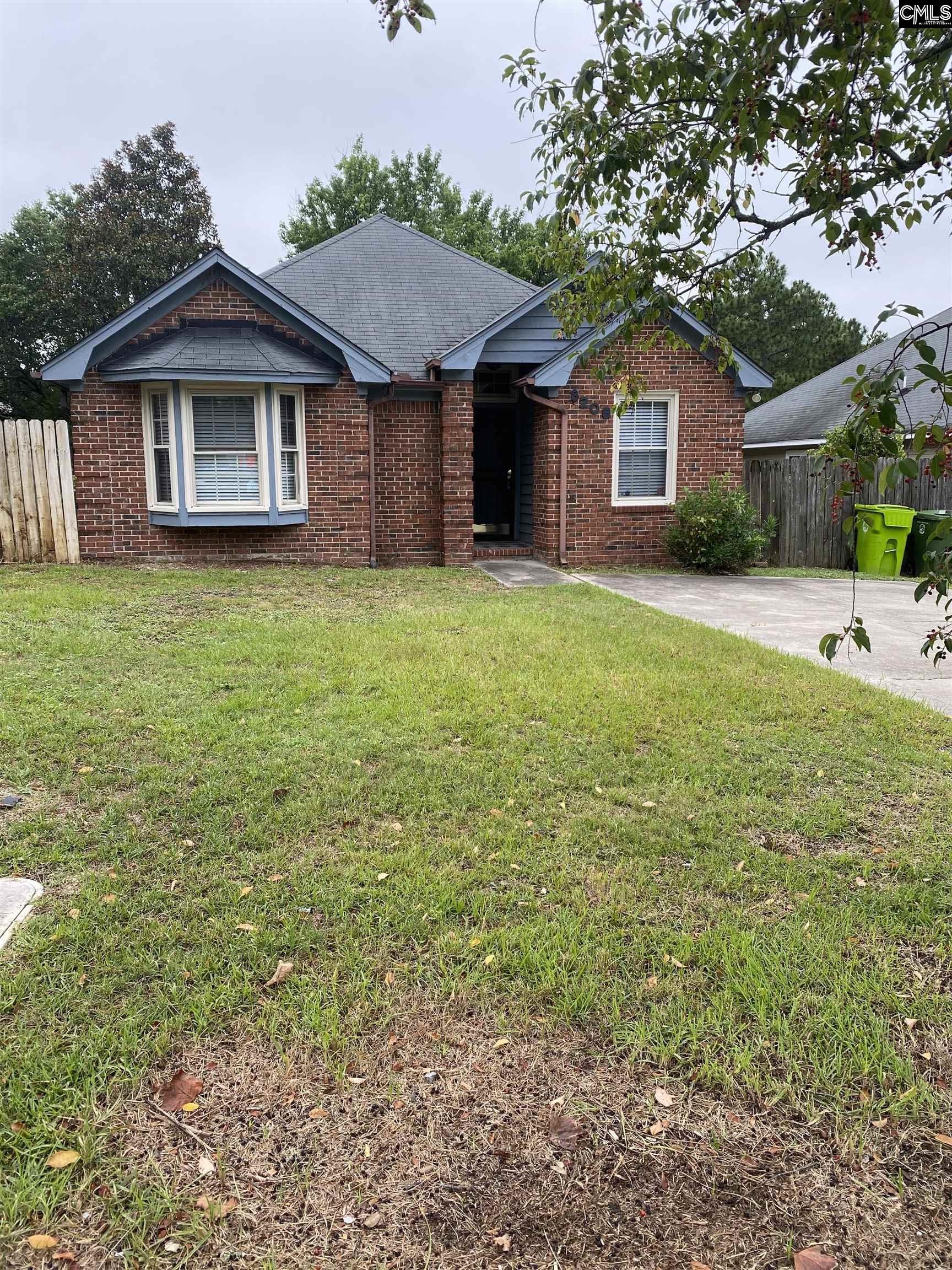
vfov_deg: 67.3
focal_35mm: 26
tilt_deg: -8.2
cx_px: 476
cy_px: 635
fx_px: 953
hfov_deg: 53.1
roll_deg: -0.4
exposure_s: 1/206
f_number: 1.8
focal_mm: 4.25
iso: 32
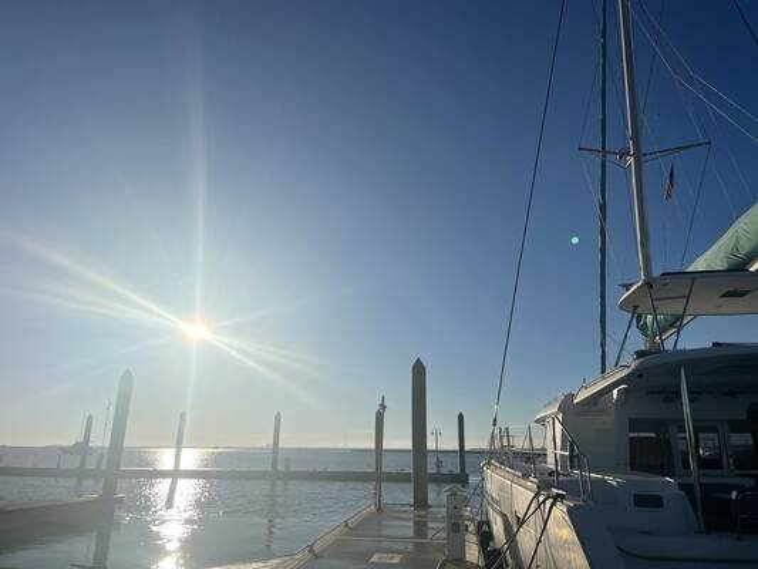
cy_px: 284
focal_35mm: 26
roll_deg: -0.1
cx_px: 379
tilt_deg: +15.6
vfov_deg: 53.1
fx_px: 569
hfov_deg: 67.3
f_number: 1.6
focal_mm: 4.2
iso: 32
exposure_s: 1/20408
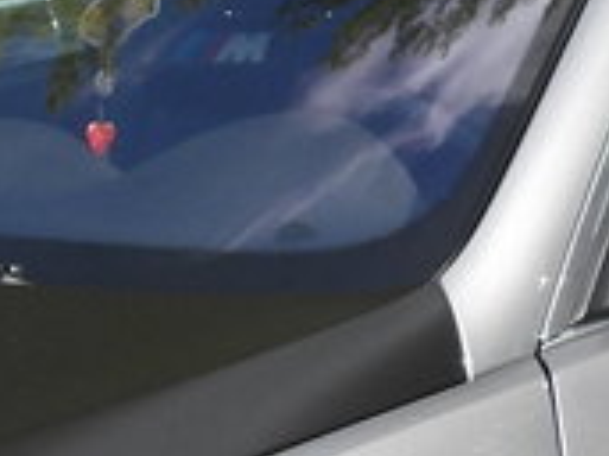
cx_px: -324
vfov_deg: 7.0
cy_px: 406
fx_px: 3710
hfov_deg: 9.1
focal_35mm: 211
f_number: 3.2
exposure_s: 1/1000
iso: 100
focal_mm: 5.4
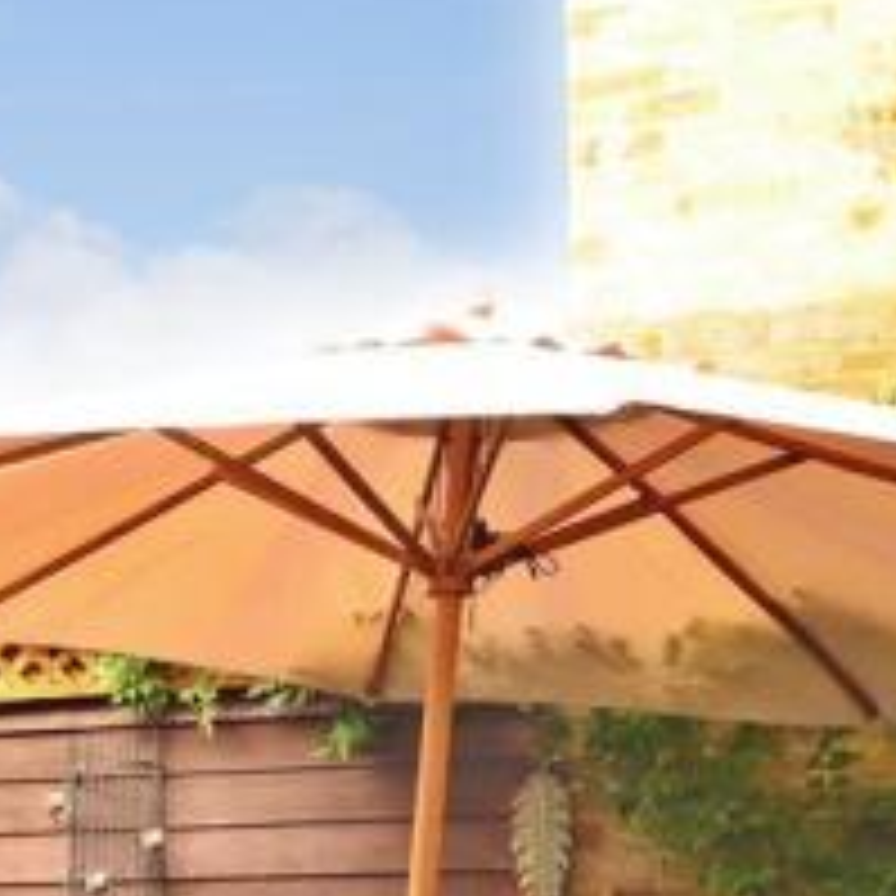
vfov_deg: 19.9
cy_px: 946
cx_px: -275
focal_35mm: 84
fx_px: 2460
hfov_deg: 19.1
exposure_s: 1/8
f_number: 11
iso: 200
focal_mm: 20
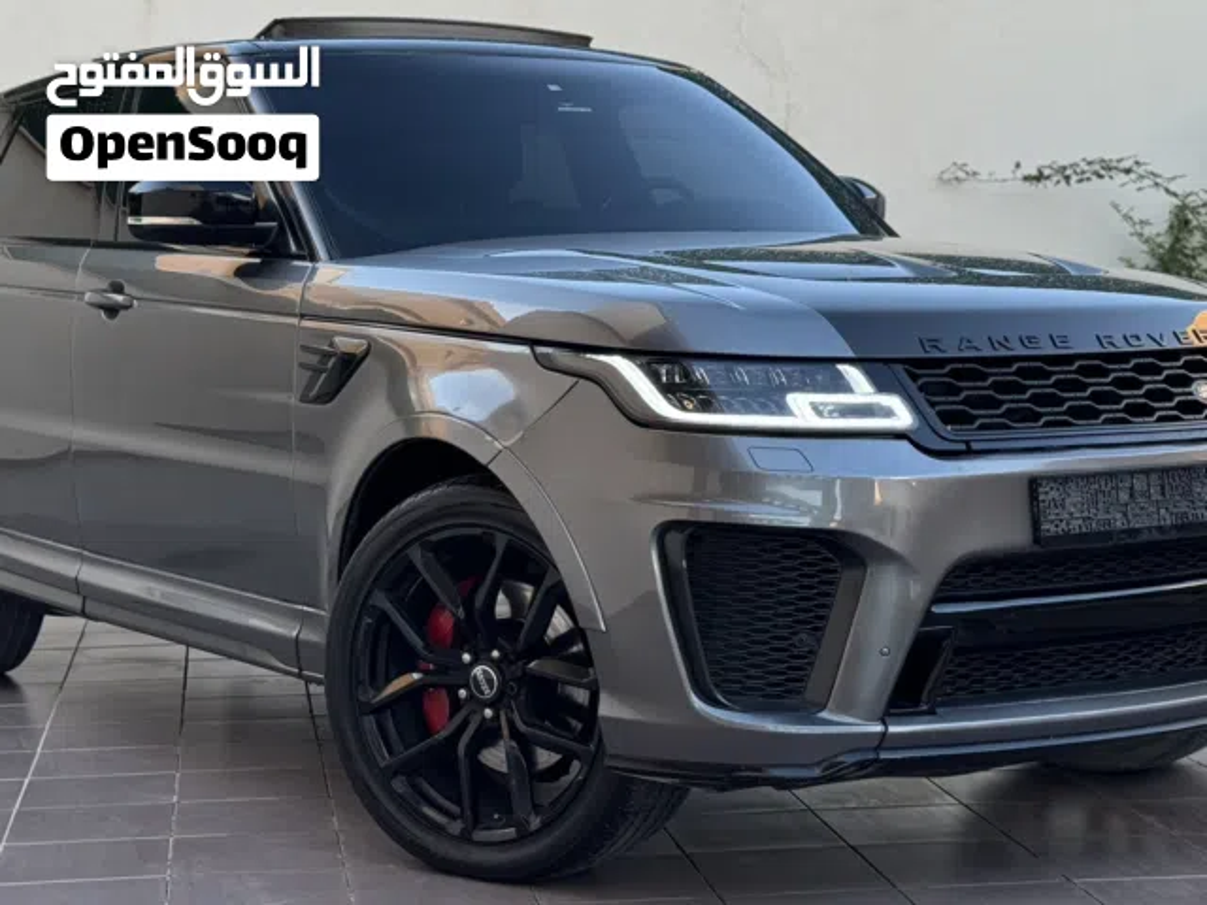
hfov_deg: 39.7
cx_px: 604
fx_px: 1674
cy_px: 452
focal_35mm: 48
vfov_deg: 30.3
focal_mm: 6.76
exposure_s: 1/191
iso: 64
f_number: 1.78
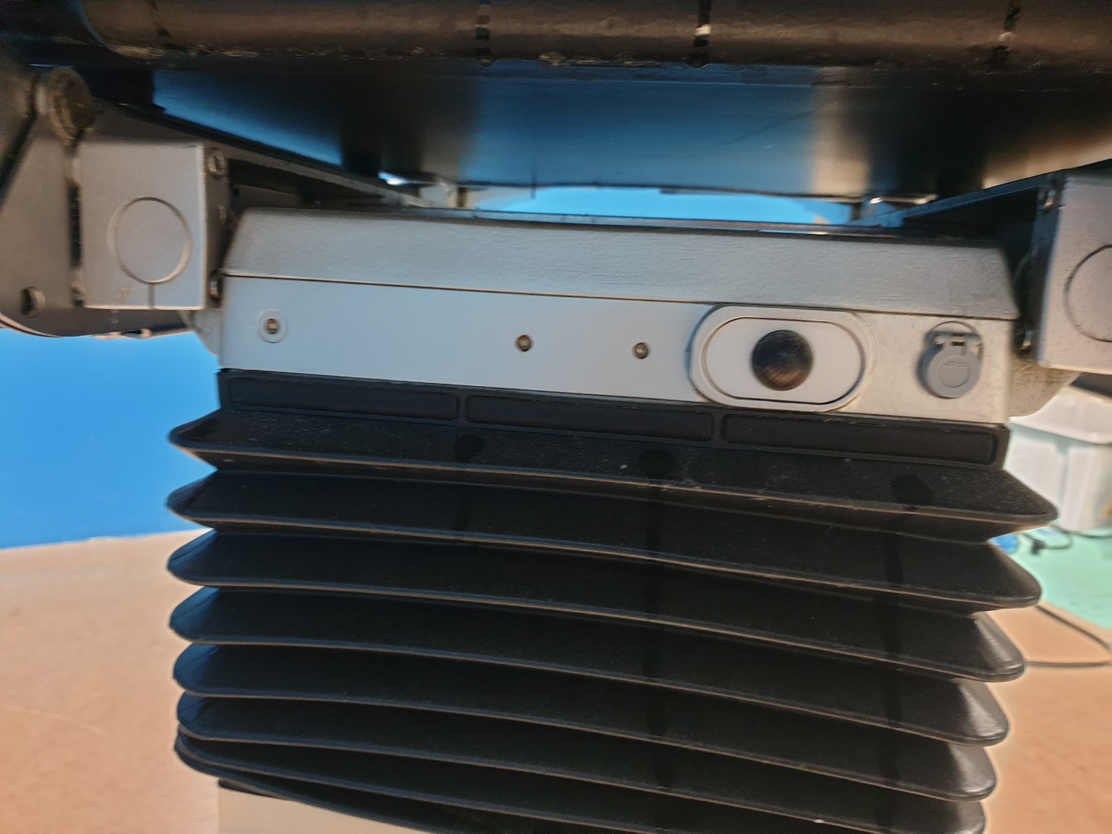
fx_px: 835
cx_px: 556
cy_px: 417
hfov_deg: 67.3
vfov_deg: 53.1
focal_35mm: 26
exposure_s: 1/25
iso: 320
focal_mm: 4.3
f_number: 1.5
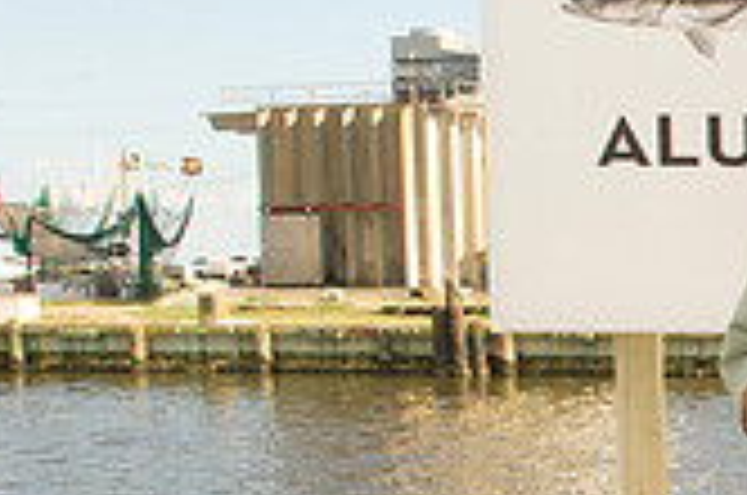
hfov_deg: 19.7
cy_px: 486
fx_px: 1740
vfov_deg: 15.9
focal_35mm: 84
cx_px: 1238
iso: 400
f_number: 16
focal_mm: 24
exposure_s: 1/125
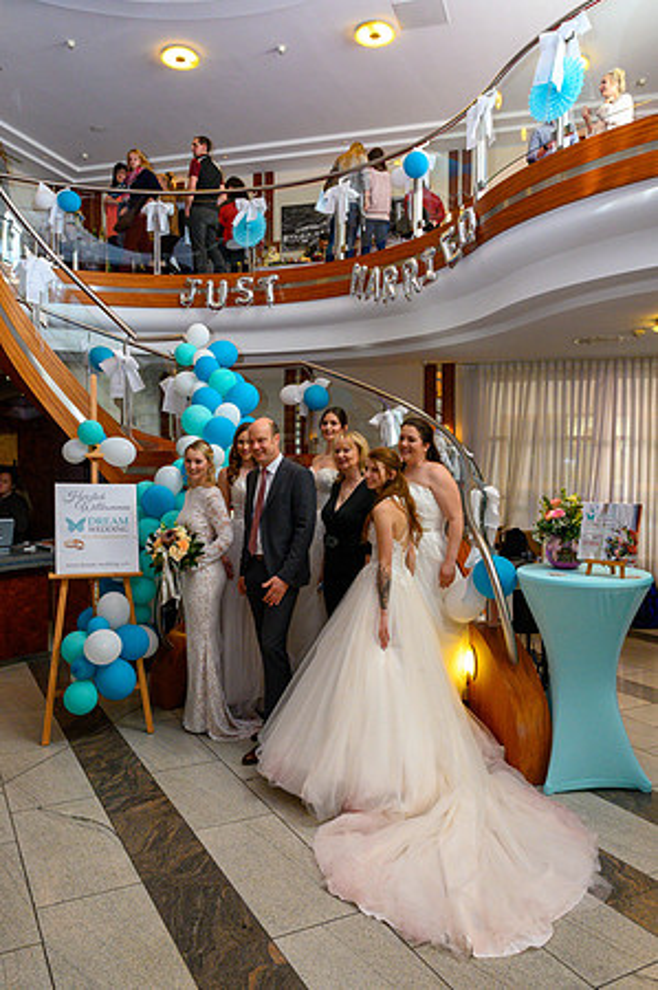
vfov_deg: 64.6
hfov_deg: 45.6
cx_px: 329
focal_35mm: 28
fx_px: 783
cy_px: 495
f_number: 11
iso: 6400
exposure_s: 1/100
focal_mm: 28.5
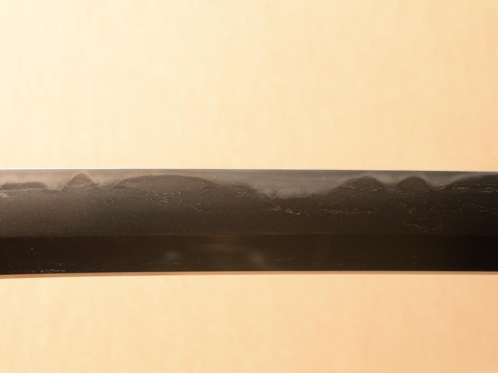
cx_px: 237
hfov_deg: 15.1
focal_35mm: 131
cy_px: 186
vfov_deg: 11.3
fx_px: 1885
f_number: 11
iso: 400
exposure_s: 1/1.6
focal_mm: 80
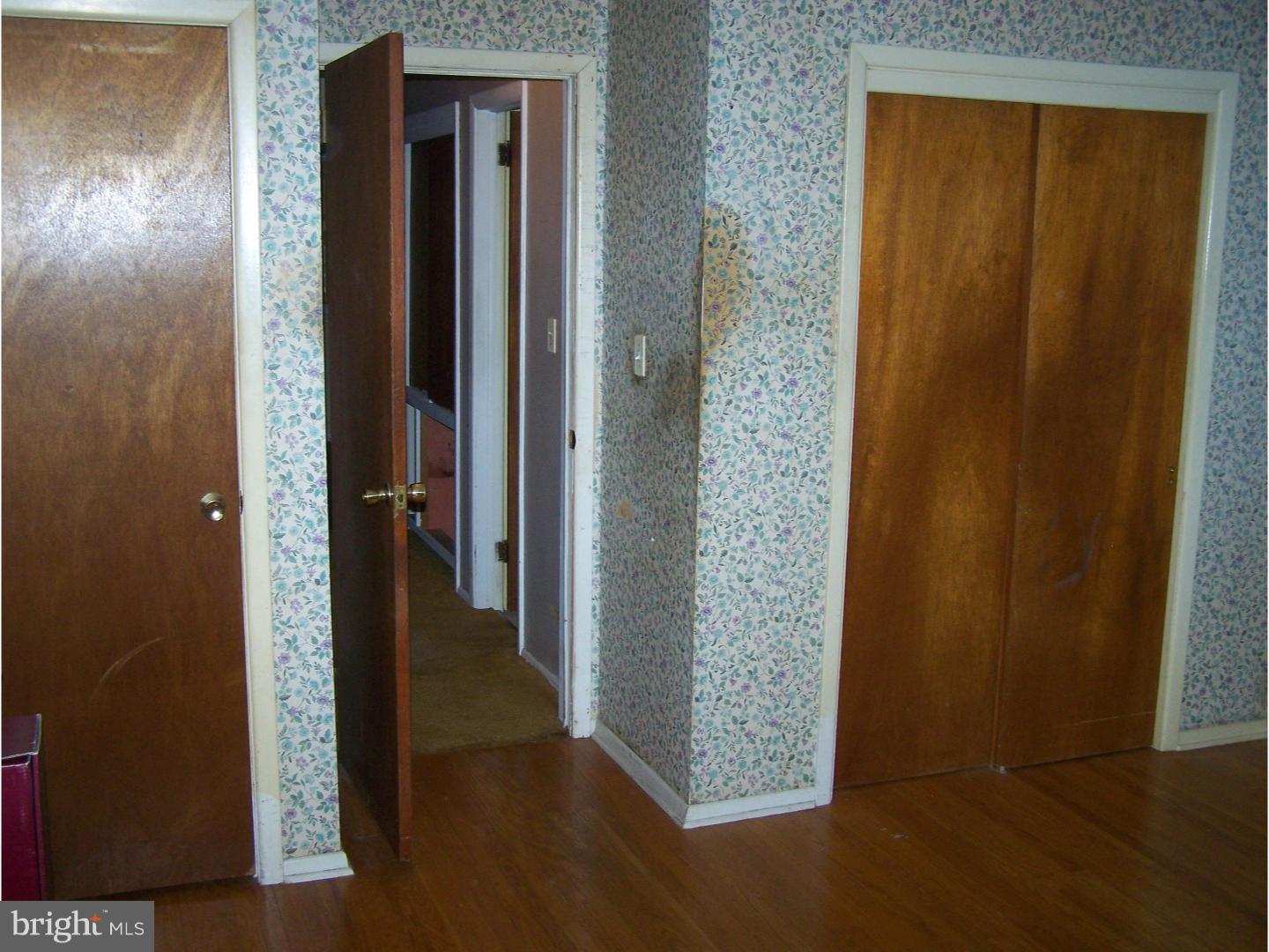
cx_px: 634
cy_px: 476
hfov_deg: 49.0
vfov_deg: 37.7
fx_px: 1393
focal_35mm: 38
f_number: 2.8
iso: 160
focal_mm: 6.3
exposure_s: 1/60
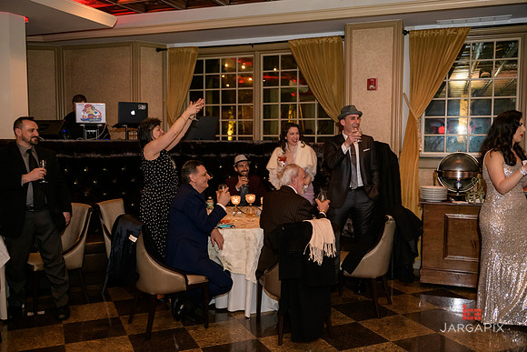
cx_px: 264
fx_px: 512
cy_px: 176
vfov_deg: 37.9
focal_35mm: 35
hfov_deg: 54.4
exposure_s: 1/100
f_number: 3.2
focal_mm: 35
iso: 1600
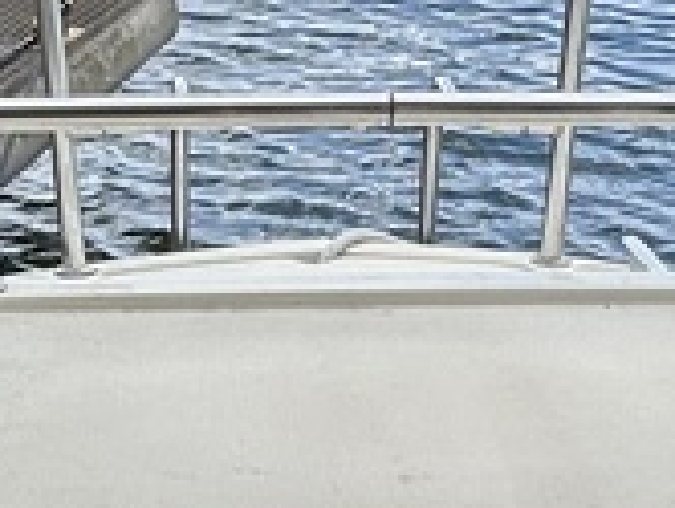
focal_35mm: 101
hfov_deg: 19.4
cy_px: 642
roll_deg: -3.3
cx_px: 268
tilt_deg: -28.6
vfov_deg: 14.2
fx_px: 1972
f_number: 2.2
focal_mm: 2.22
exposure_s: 1/647
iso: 40
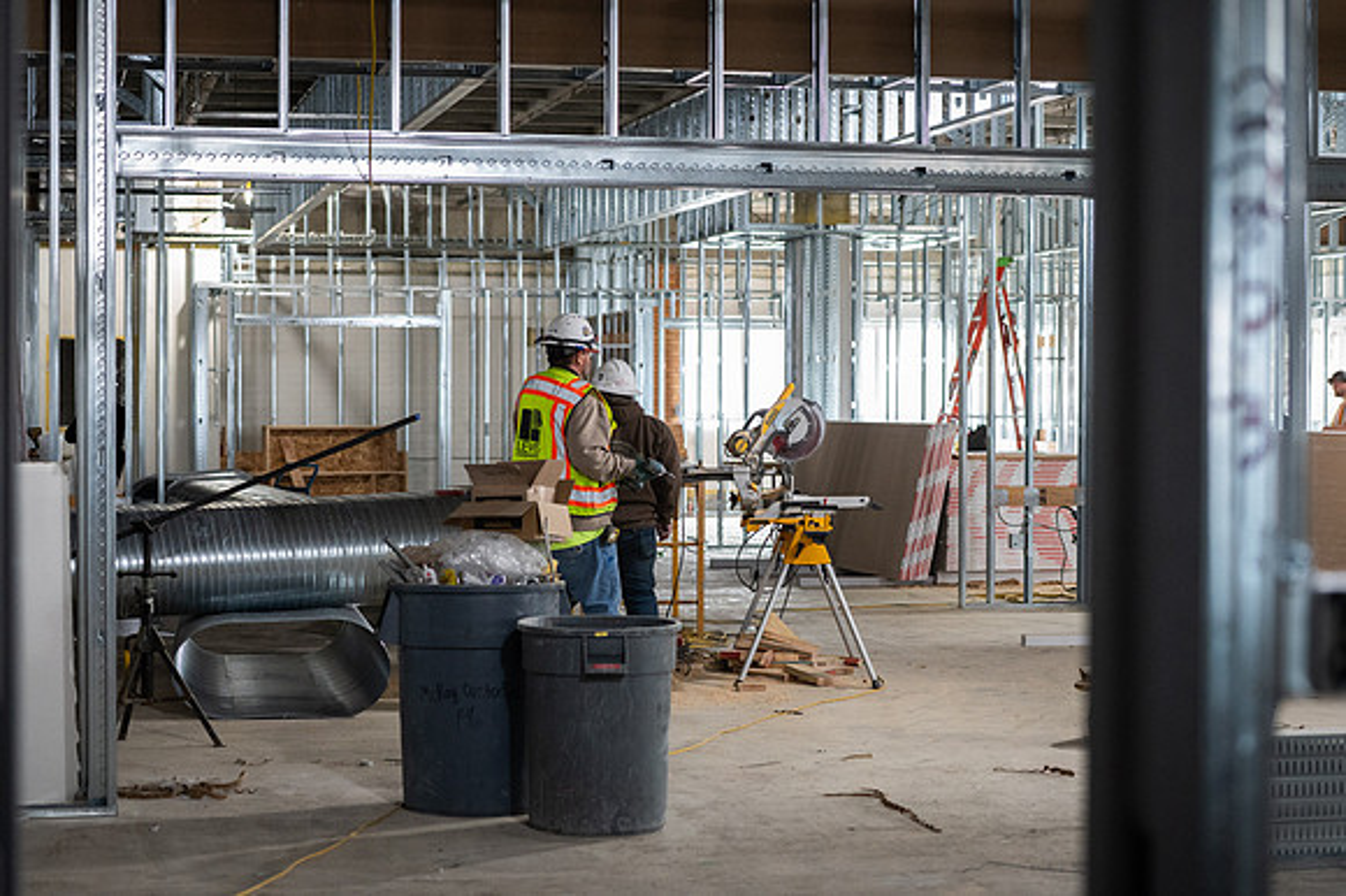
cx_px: 673
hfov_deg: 28.9
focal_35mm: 70
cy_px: 448
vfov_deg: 19.4
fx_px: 2616
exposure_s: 1/400
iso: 6400
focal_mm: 70
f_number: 3.5
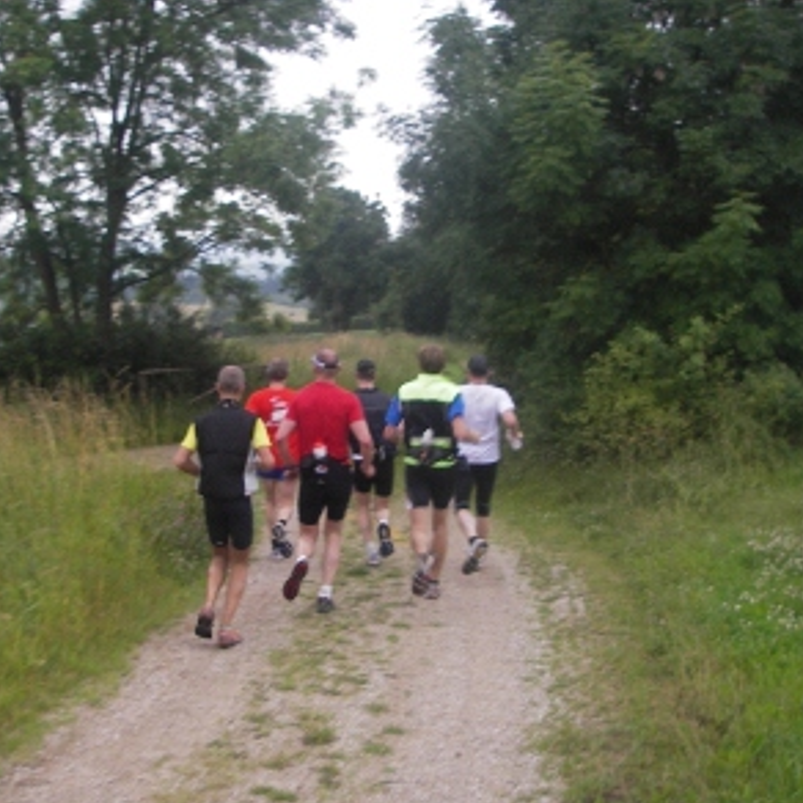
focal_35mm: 46
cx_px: 333
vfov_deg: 36.8
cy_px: 404
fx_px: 1207
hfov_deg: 36.7
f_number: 3.3
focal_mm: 6.3
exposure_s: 1/60
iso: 50
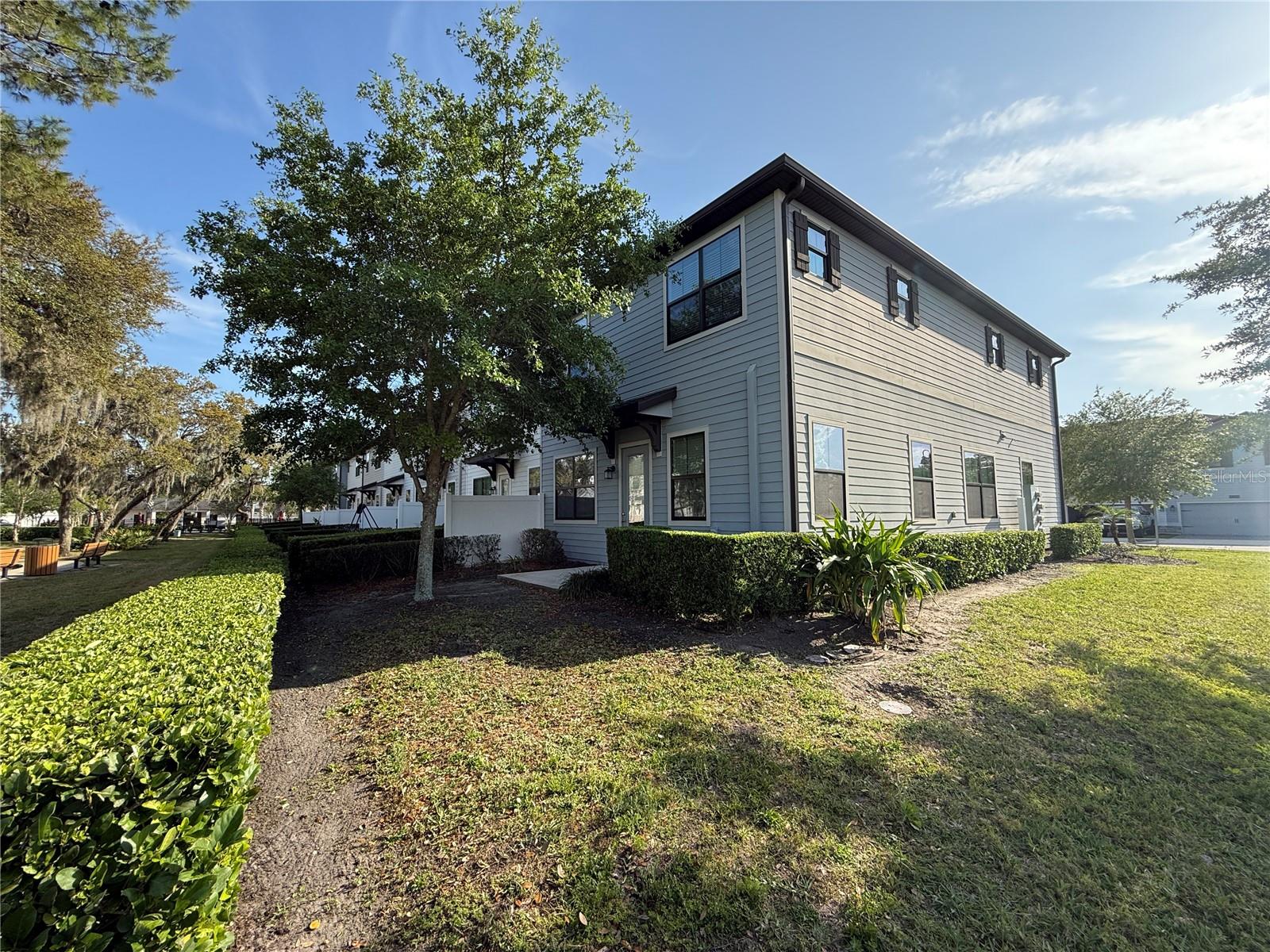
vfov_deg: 85.7
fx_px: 514
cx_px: 635
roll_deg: +0.3
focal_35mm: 14
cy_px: 476
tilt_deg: +5.1
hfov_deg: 102.1
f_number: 2.2
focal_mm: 2.22
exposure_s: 1/631
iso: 50
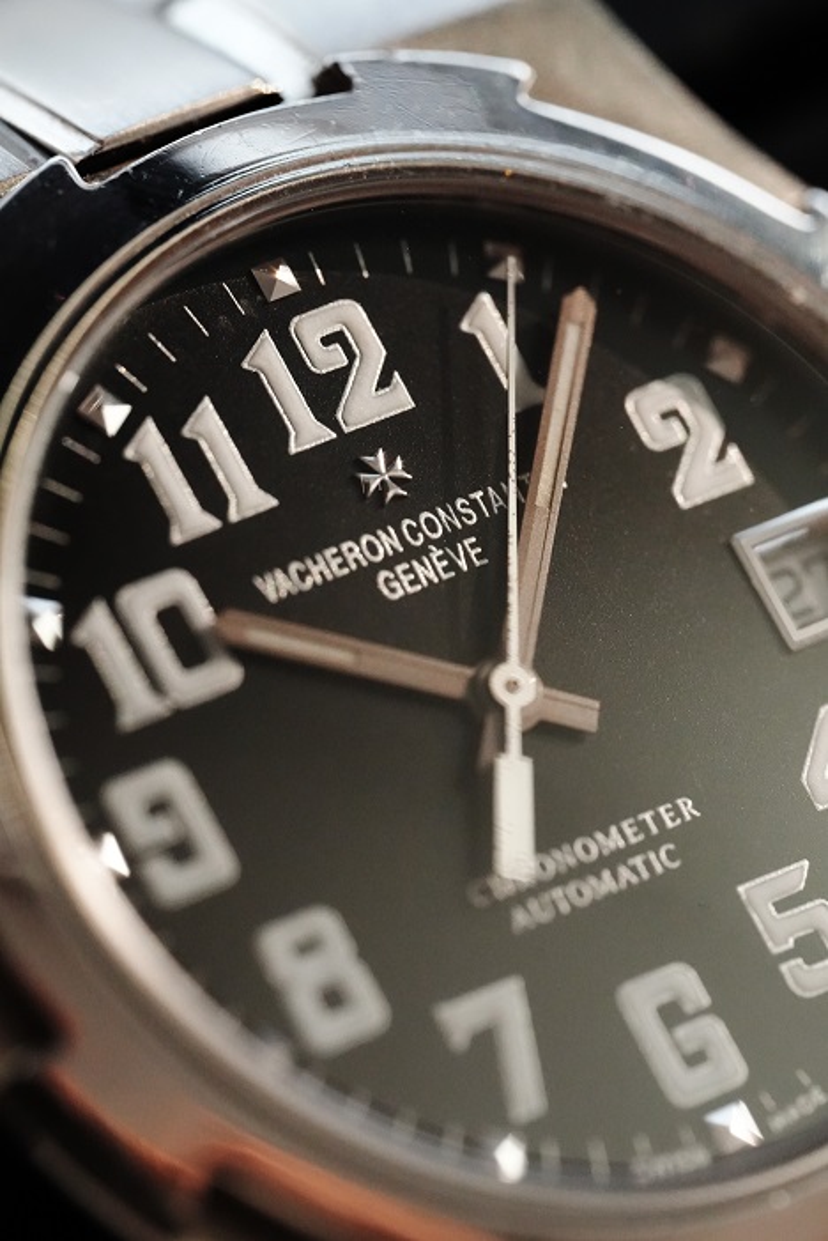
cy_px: 620
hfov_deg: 13.1
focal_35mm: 105
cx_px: 414
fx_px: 3619
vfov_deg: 19.4
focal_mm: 105
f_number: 5.6
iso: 10000
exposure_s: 1/250
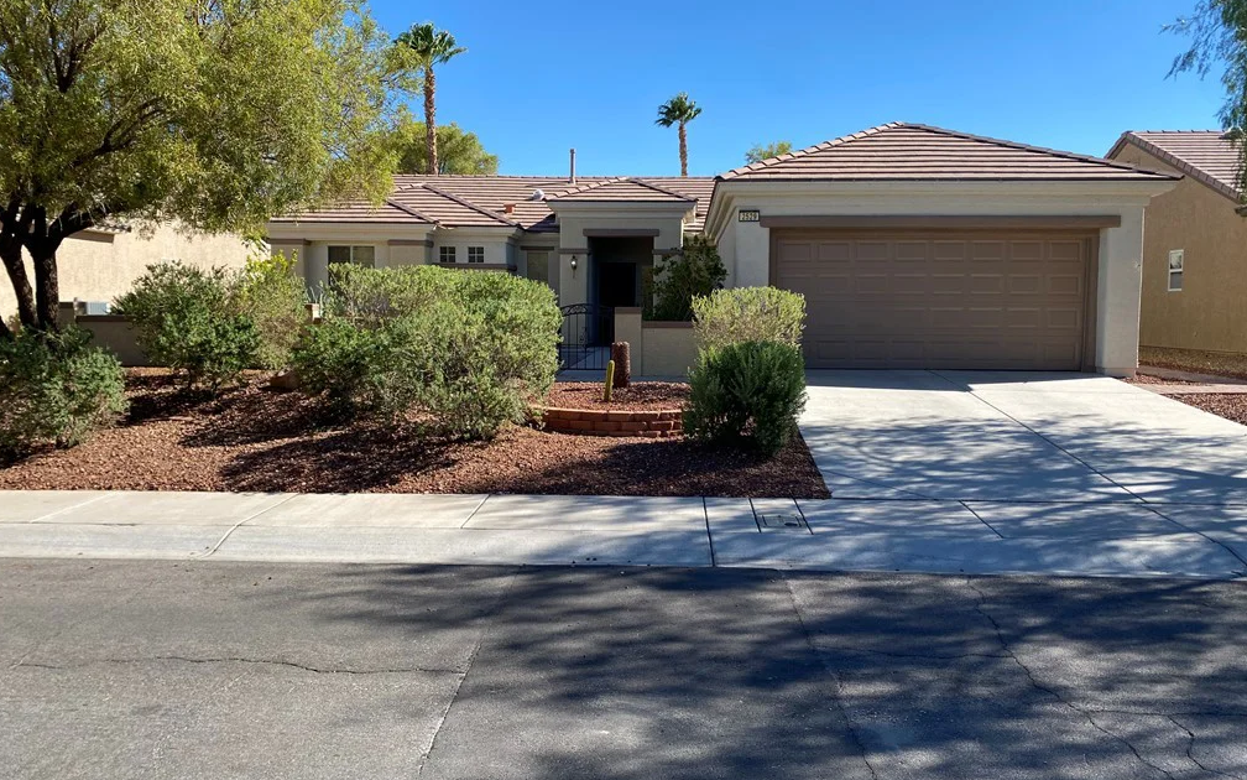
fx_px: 952
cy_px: 386
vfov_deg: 44.5
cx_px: 617
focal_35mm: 28
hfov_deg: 66.5
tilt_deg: -3.5
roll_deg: -0.4
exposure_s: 1/1961
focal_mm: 4.25
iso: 32
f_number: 1.8
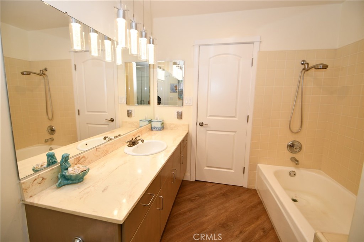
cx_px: 182
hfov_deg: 100.4
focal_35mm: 15
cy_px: 121
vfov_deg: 77.3
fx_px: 152
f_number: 4
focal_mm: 10
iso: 200
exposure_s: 1/60
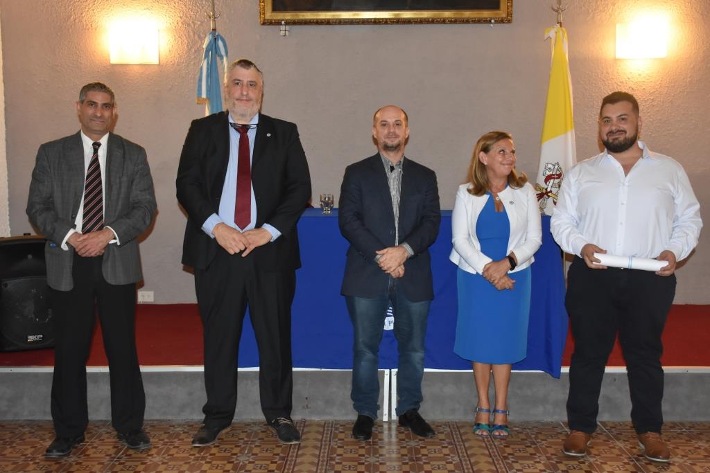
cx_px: 355
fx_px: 710
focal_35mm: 36
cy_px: 236
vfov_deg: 36.9
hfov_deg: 53.1
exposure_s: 1/60
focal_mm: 24
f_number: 5.6
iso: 1600
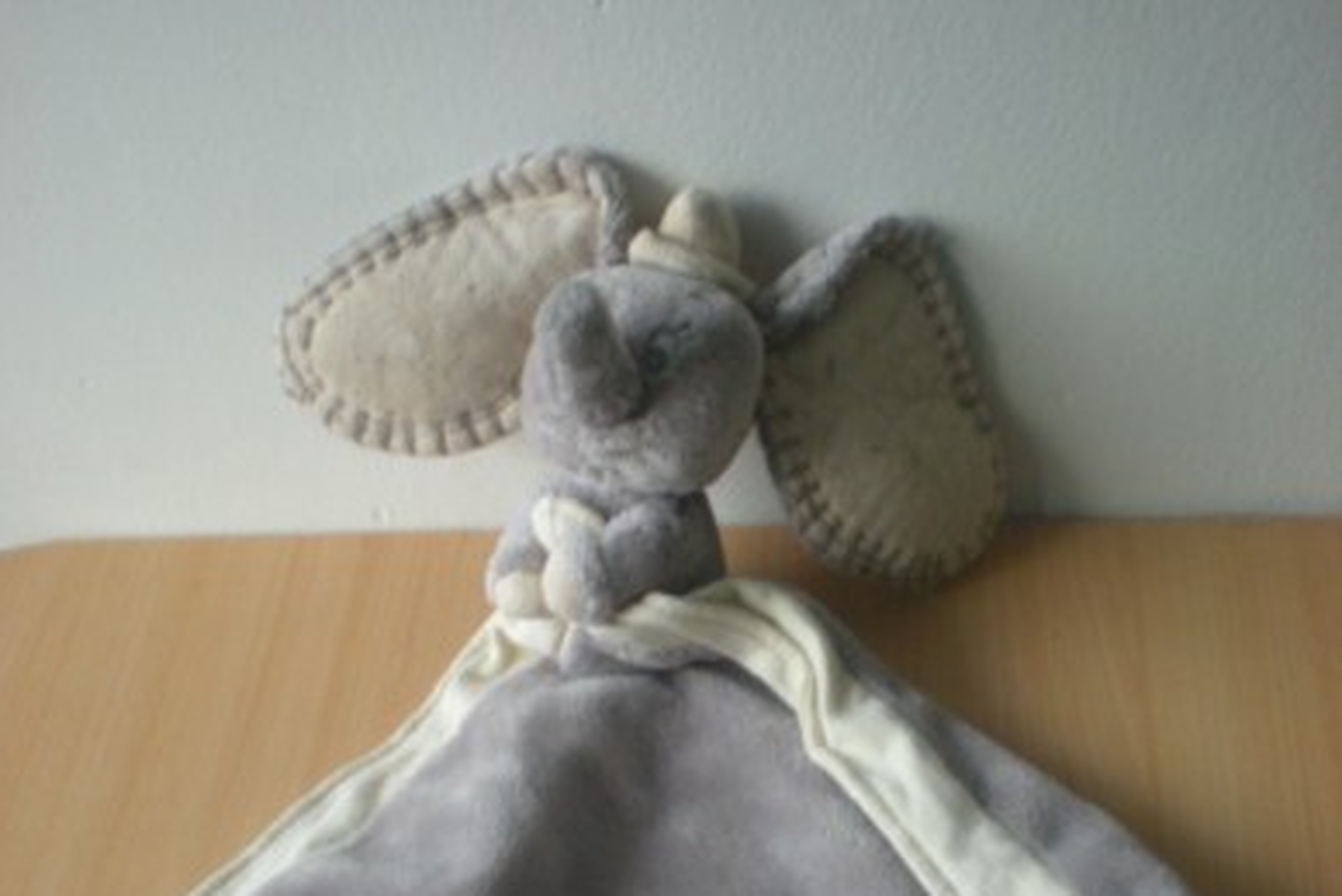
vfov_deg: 24.7
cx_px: 671
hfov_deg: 37.5
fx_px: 1976
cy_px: 816
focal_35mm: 53
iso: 200
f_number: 3.1
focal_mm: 6.3
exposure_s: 1/25.3
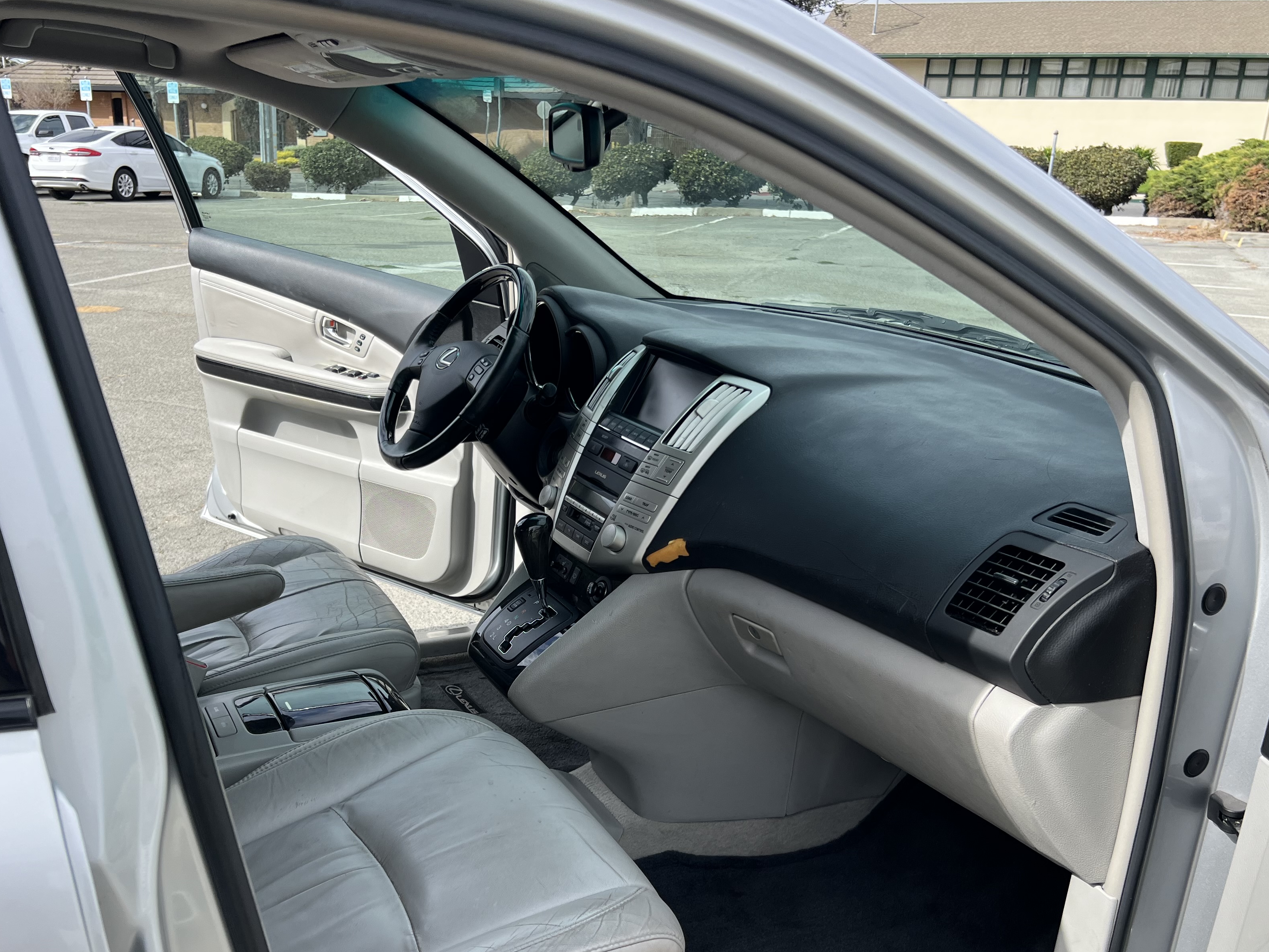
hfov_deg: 55.1
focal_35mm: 33
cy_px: 570
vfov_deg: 42.7
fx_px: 1210
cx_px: 526
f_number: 1.5
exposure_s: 1/2353
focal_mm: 5.7
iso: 50
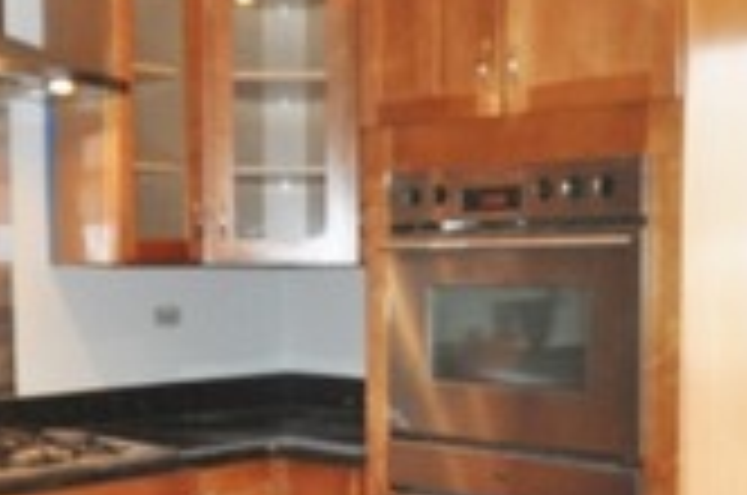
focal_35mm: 58
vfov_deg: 23.2
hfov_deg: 34.5
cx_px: 324
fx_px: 1201
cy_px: 317
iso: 800
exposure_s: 1/125
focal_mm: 10
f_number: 3.5
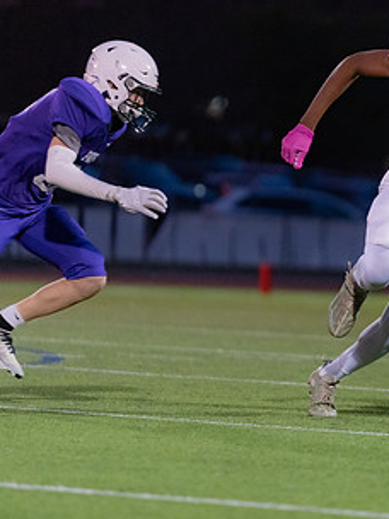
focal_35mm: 367
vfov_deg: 5.4
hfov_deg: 4.0
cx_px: 411
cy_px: 214
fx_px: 5499
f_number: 2.8
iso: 4000
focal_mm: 200
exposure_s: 1/1250
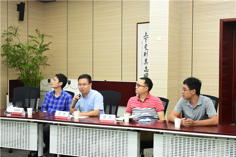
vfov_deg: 25.8
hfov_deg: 37.9
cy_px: 78
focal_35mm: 52
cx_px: 118
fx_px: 344
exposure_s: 1/40
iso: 1000
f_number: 5
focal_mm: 35
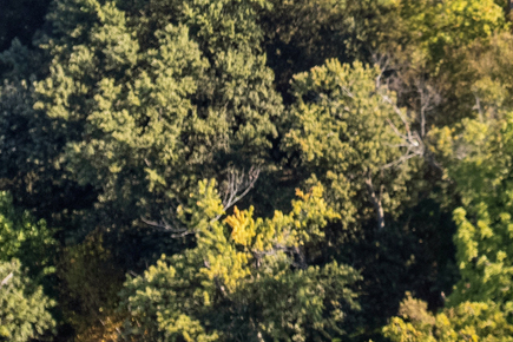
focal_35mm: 82
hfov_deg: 21.1
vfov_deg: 16.4
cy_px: 35
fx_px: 1168
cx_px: 761
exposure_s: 1/400
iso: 100
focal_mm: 8.38
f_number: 2.8
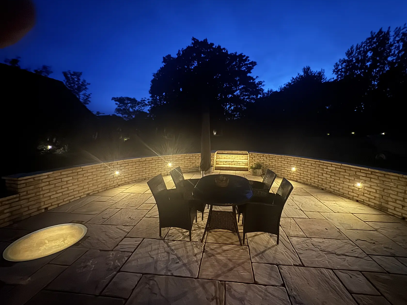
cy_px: 153
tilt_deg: -6.2
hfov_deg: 98.1
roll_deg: +0.1
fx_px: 176
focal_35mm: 15
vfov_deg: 81.7
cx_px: 210
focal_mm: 2.22
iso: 1600
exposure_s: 1/11
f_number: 2.2
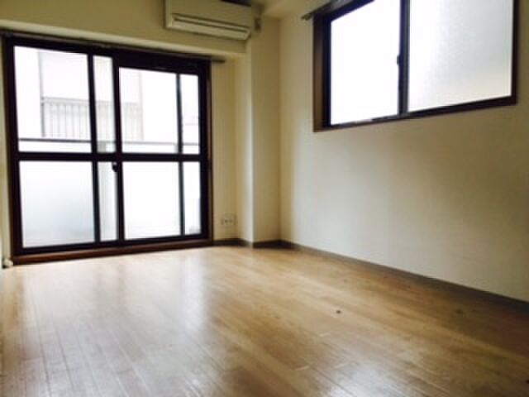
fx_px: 443
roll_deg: -0.1
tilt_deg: -3.5
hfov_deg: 61.7
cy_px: 198
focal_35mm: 29
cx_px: 264
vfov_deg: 48.2
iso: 100
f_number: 2.2
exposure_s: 1/30
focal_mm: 4.15
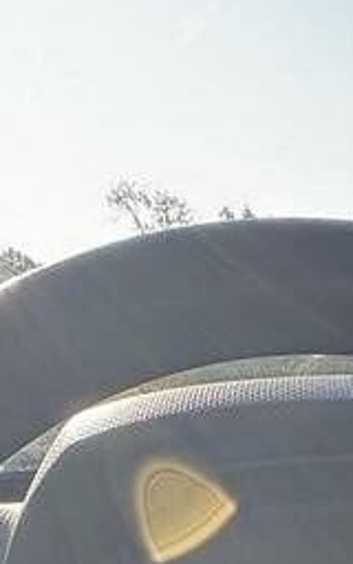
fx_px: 800
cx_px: 470
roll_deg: -2.3
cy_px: 930
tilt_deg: -33.3
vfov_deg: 24.7
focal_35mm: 52
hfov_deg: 22.1
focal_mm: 2.22
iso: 64
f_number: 2.2
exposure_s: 1/153
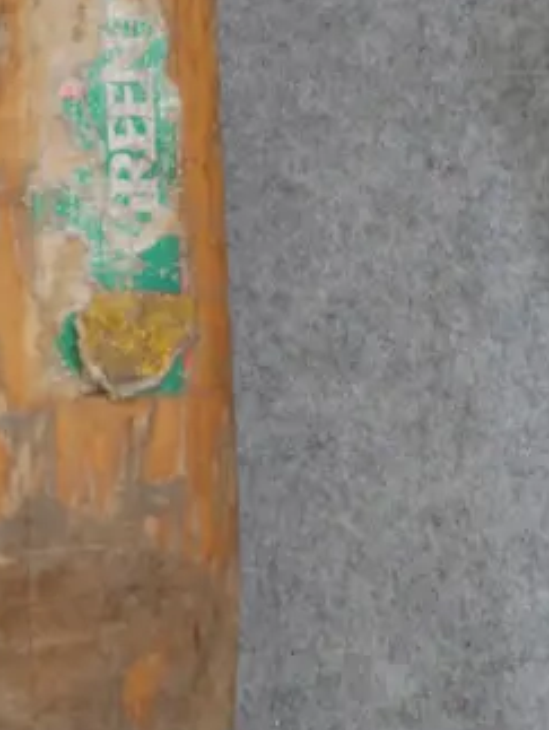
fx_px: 2406
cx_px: 162
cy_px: 330
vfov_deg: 17.2
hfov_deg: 13.0
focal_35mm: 114
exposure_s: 1/60
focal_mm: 18
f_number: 4
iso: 800
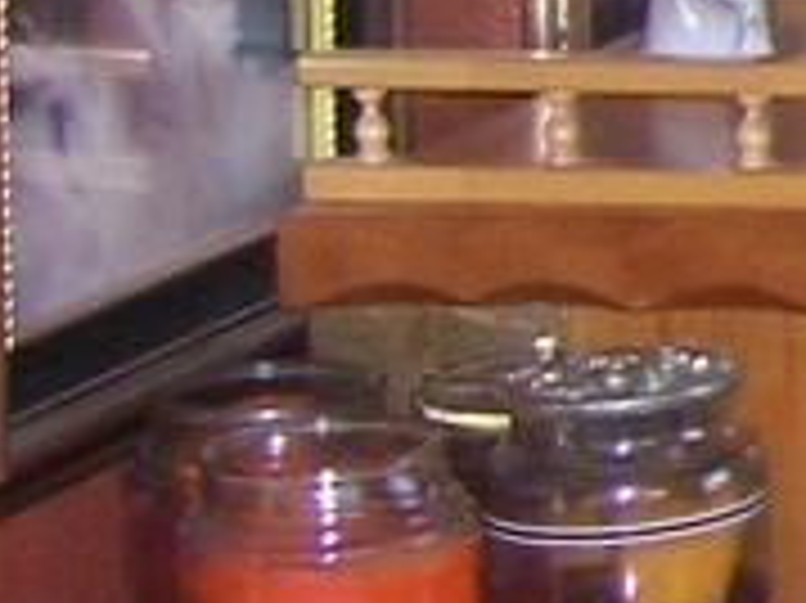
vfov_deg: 5.5
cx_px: 2801
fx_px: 6003
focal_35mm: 258
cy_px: -922
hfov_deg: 6.6
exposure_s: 1/60
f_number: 2.8
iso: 125
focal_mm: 6.2
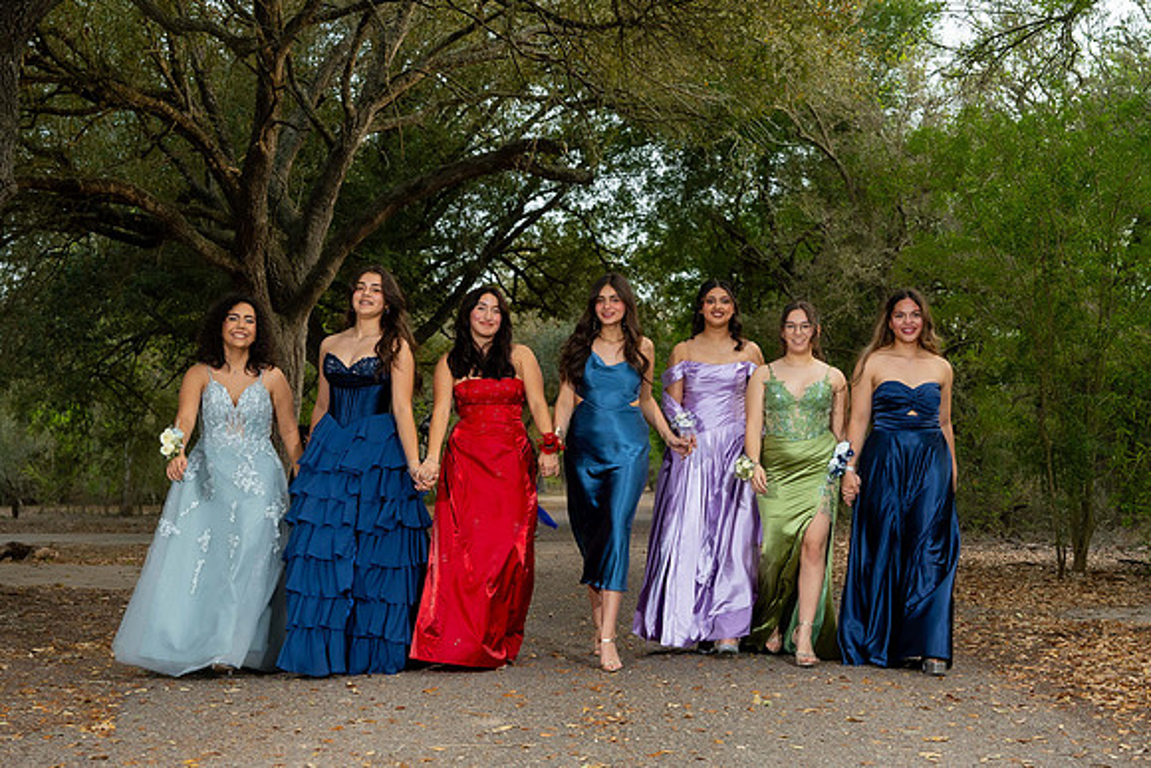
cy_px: 384
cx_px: 576
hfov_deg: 38.2
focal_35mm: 52
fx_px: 1663
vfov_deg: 26.0
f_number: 3.2
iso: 250
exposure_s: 1/200
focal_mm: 35
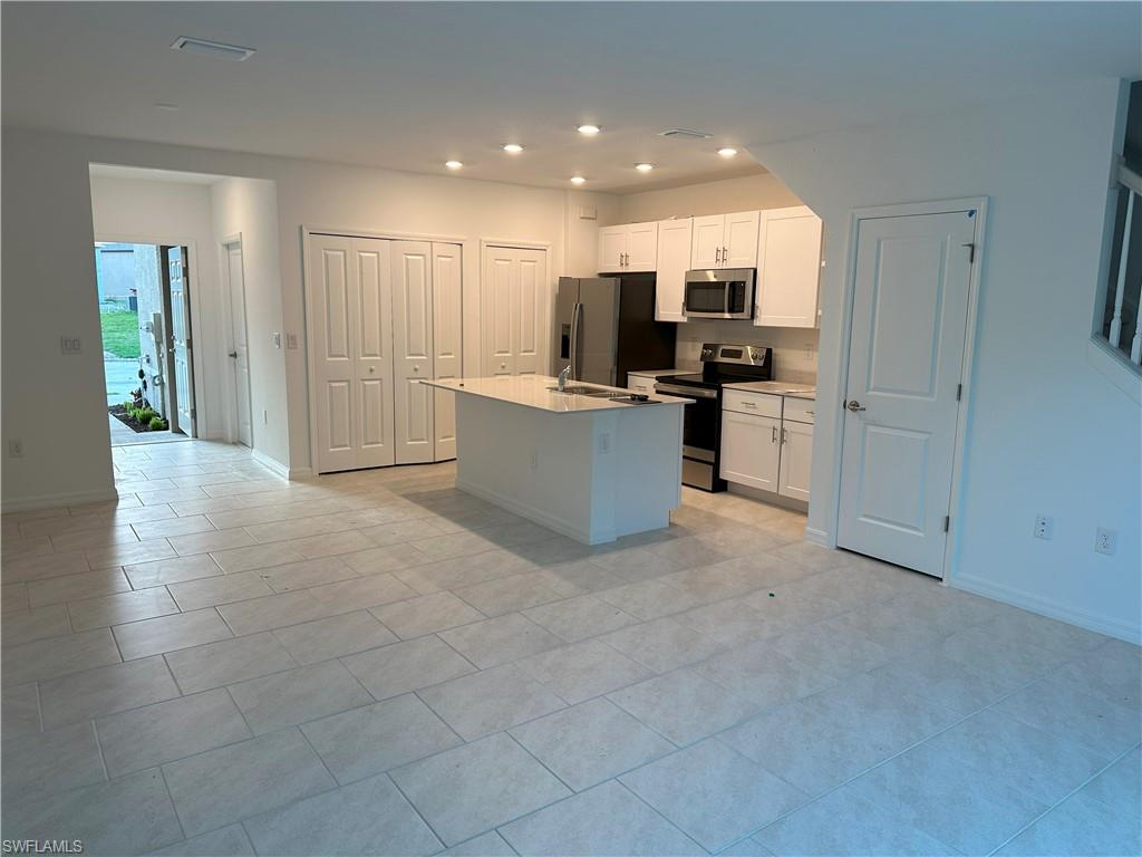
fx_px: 792
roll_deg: -1.6
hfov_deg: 71.6
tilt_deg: -9.8
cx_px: 571
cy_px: 428
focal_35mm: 24
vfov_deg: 56.8
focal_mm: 6.86
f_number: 1.78
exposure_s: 1/120
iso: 100
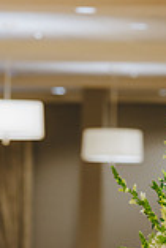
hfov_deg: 3.7
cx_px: 224
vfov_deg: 5.5
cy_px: 264
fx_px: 2567
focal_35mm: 372
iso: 1600
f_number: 4.5
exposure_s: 1/160
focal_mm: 130
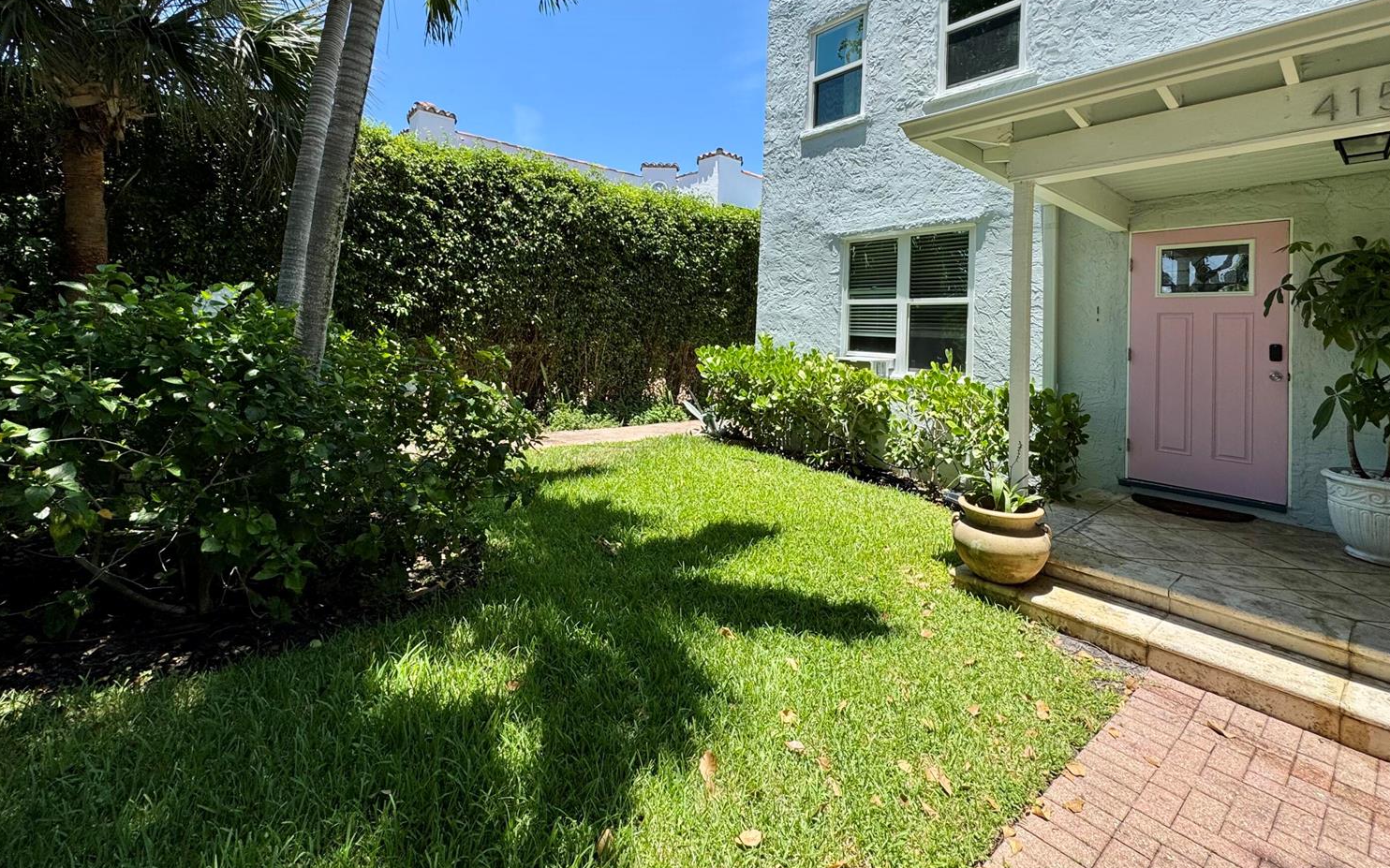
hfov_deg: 97.8
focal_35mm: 16
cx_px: 670
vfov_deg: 69.8
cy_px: 314
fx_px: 606
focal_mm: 2.22
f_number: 2.2
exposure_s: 1/849
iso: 40
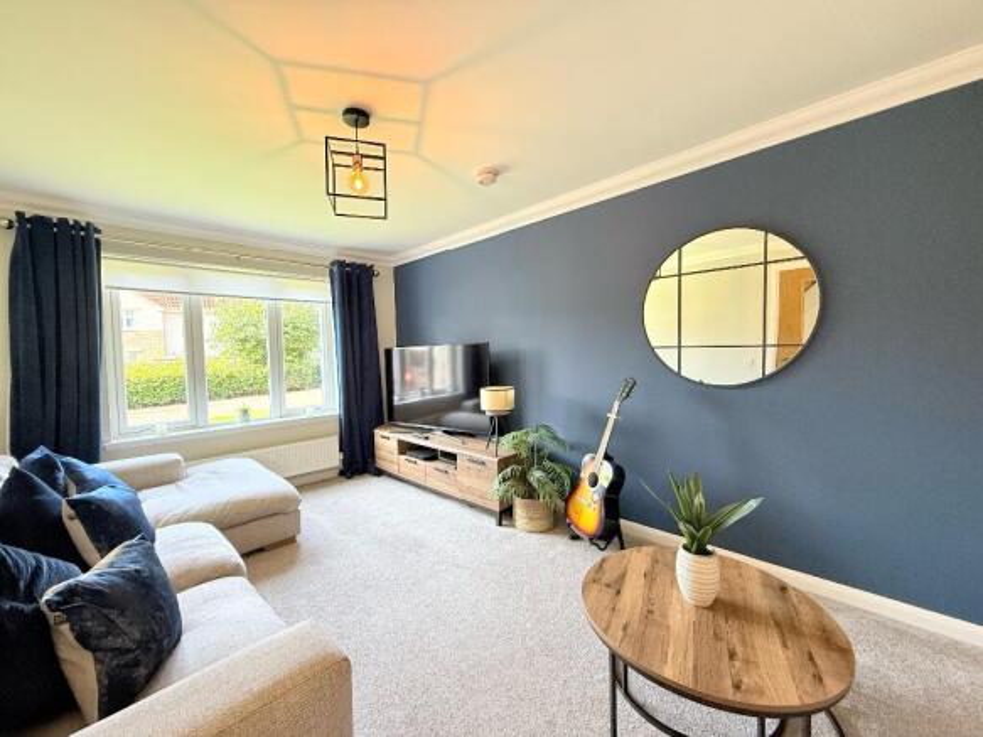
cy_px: 368
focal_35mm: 14
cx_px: 492
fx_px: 397
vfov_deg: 85.7
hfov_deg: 102.1
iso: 250
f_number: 2.2
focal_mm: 2.22
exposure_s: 1/100
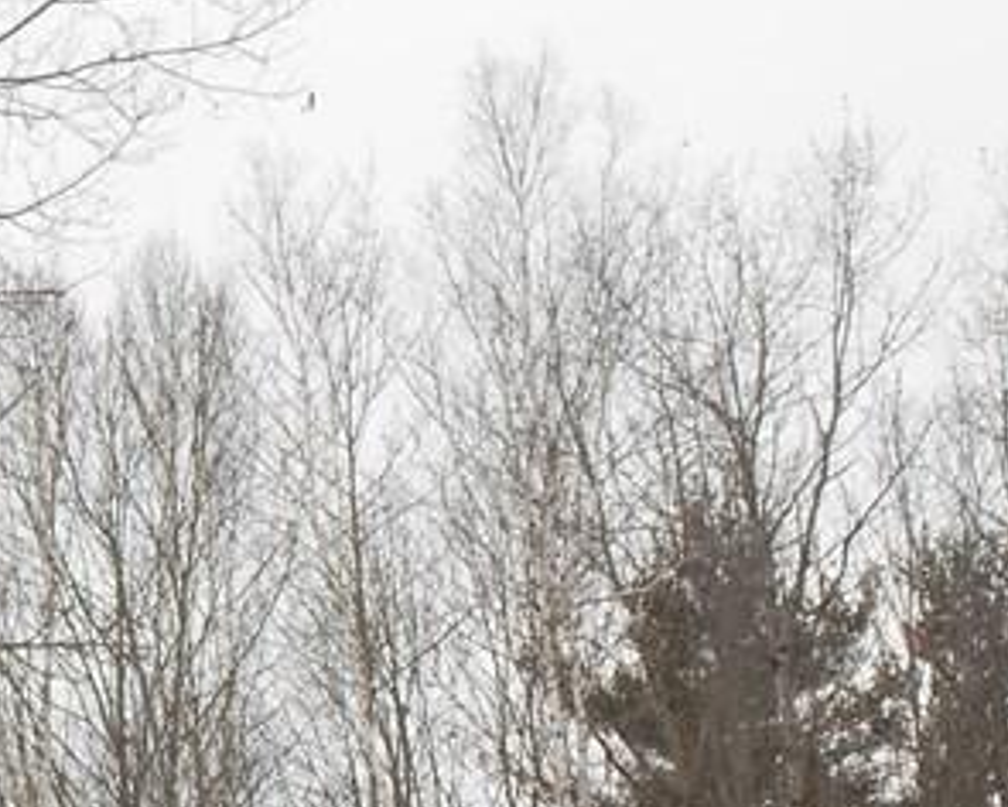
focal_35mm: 139
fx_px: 4147
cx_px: -109
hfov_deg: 13.6
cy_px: 1269
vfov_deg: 10.7
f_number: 3.9
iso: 80
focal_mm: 7.2
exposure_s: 1/200
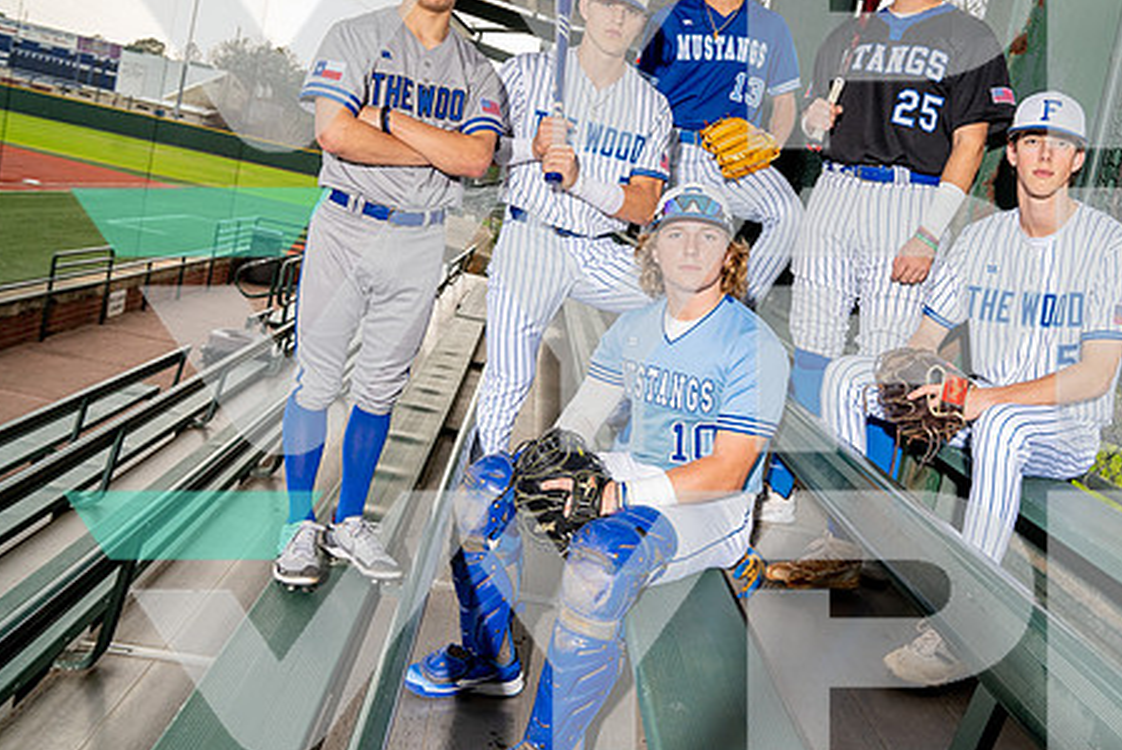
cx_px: 707
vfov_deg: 42.3
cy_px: 321
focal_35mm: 31
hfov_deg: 59.4
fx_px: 967
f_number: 6.3
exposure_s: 1/250
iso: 640
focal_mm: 24
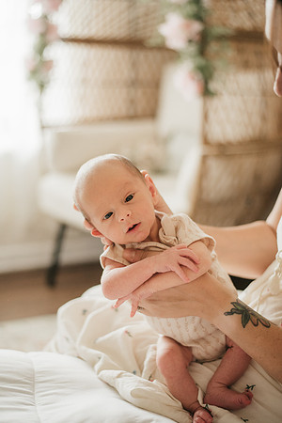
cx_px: 141
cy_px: 212
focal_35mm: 50
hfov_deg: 27.0
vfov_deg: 39.6
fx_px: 587
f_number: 2
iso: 1250
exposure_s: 1/320
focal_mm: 50
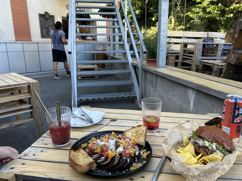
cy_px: 90
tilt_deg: -13.0
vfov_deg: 53.1
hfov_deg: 67.3
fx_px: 182
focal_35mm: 26
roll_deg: +0.7
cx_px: 121
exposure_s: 1/143
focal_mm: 5.7
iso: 32
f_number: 1.5
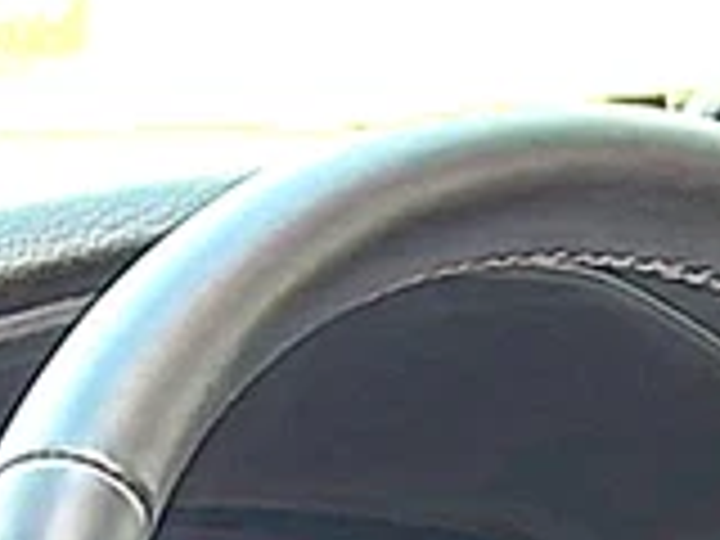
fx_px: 3640
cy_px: 1114
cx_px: 1134
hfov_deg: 10.8
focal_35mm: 175
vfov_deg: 8.1
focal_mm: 6.86
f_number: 1.78
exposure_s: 1/278
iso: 125
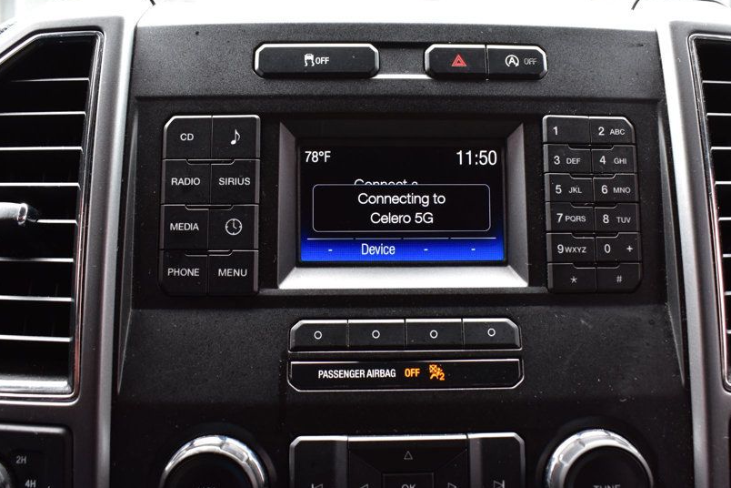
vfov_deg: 31.9
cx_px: 403
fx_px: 853
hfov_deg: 46.3
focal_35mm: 42
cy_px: 225
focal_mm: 22
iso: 400
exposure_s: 1/20
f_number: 6.3
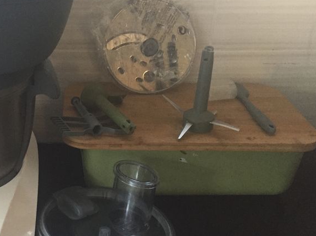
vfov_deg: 28.5
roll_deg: -0.7
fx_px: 465
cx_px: 68
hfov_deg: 36.4
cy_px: 138
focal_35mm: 51
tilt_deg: -29.4
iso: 250
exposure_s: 1/17
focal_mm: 4.15
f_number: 2.2
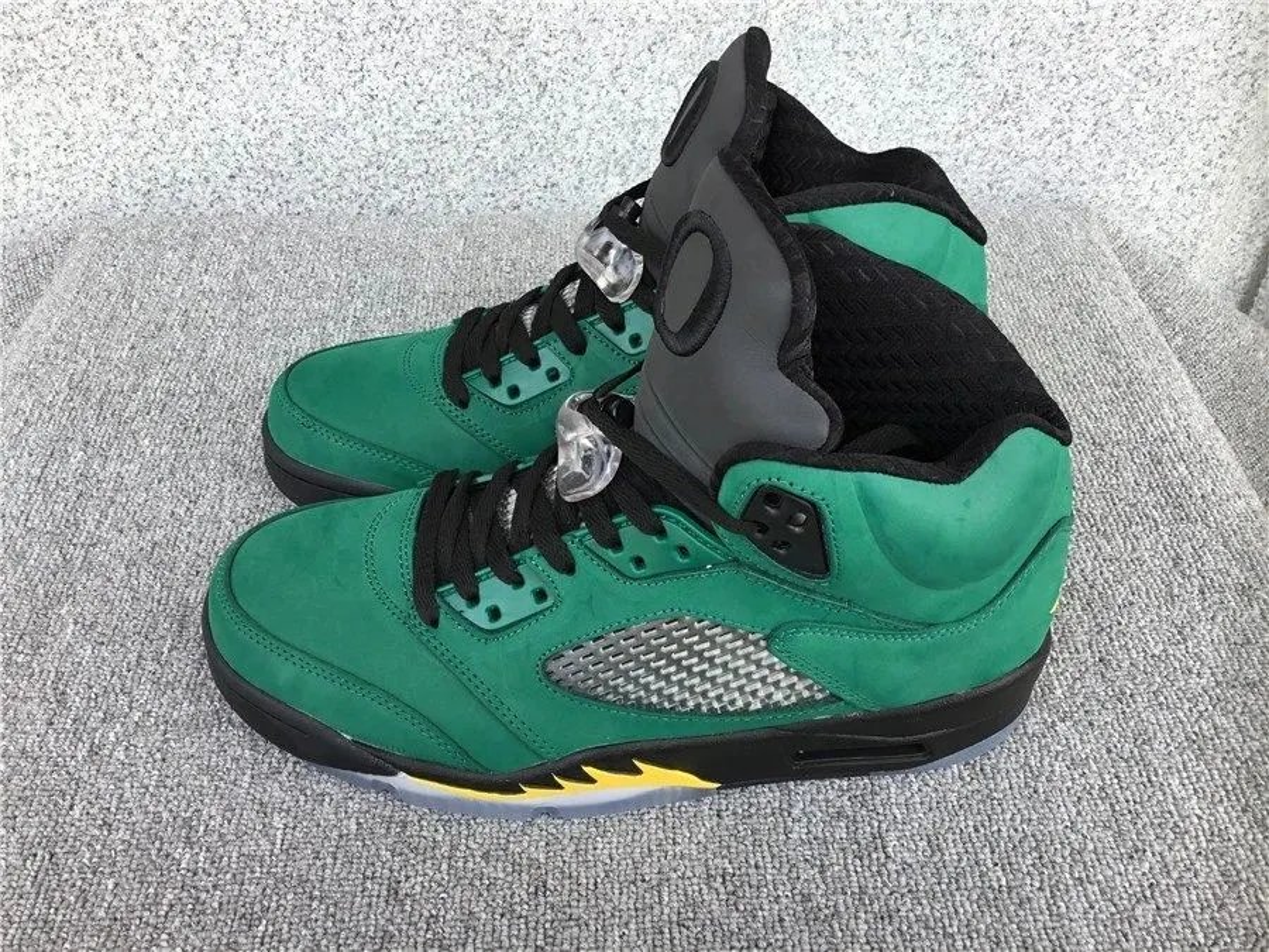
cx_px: 634
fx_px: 1136
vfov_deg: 45.4
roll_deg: +0.6
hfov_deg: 58.4
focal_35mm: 31
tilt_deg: -42.9
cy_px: 476
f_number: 2.4
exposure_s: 1/163
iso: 25
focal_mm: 3.3
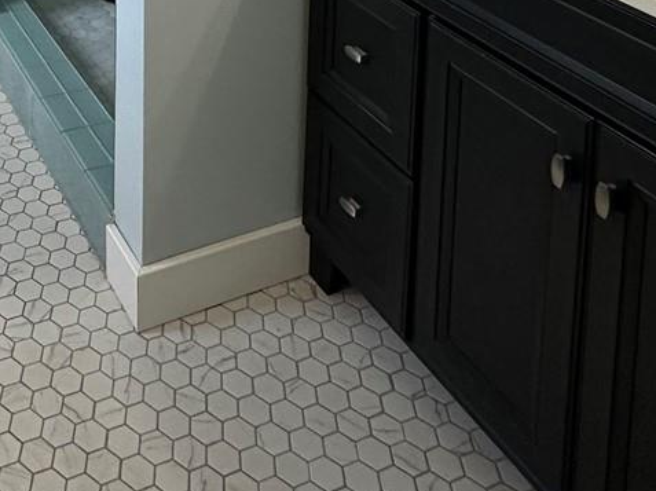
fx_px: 890
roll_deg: -0.2
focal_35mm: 47
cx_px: 55
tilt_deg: -5.5
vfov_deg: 22.5
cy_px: -325
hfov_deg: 37.6
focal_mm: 2.22
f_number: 2.2
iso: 160
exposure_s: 1/120
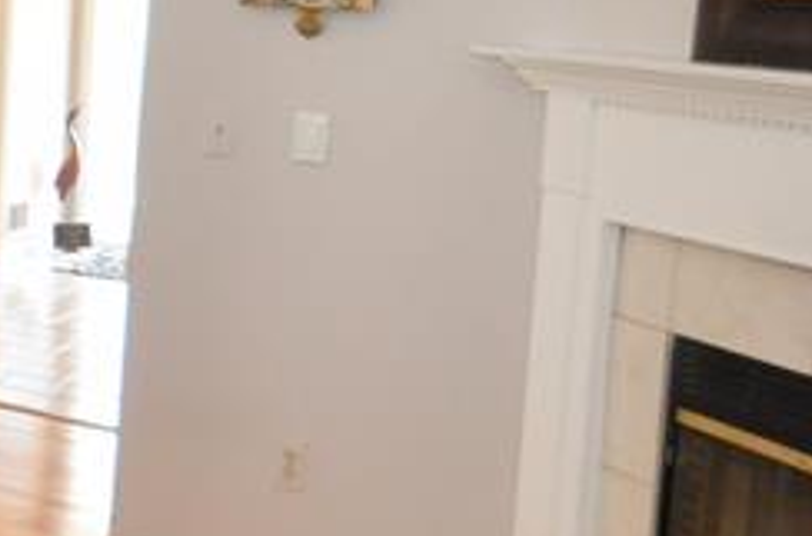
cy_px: 50
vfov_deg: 21.0
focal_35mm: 63
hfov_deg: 23.9
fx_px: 1416
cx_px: -463
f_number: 4
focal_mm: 10
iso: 800
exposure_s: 1/60
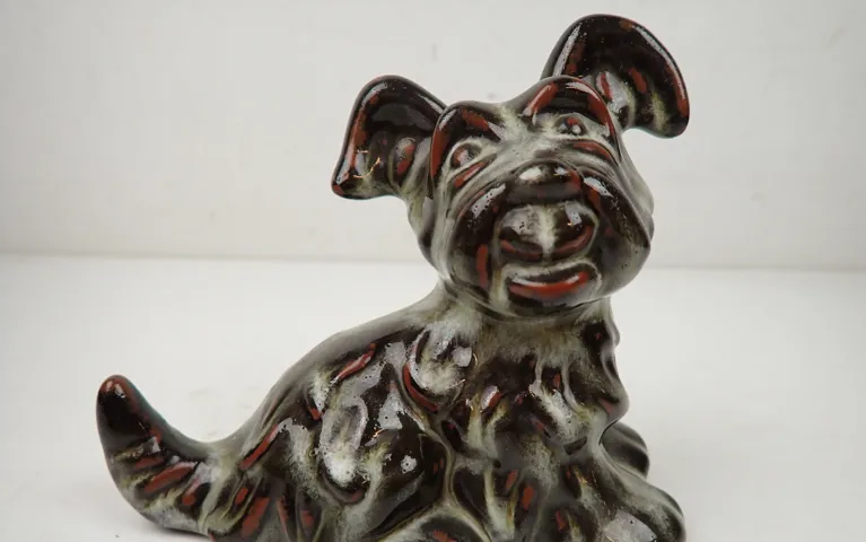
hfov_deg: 82.3
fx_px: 496
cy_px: 330
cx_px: 443
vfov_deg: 56.8
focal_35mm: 21
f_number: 2
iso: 125
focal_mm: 3.33
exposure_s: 1/125
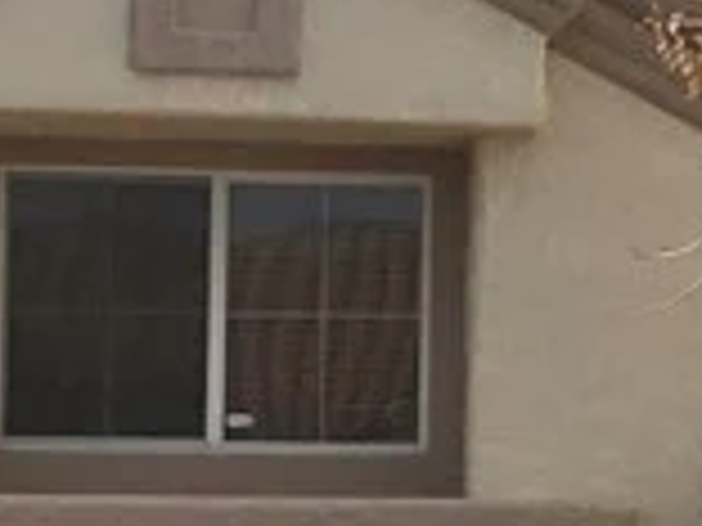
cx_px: 1022
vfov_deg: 7.3
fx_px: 4137
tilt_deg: +3.8
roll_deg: -0.9
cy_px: 355
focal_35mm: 204
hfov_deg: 9.5
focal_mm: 3.3
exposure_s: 1/1294
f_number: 2.4
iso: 25
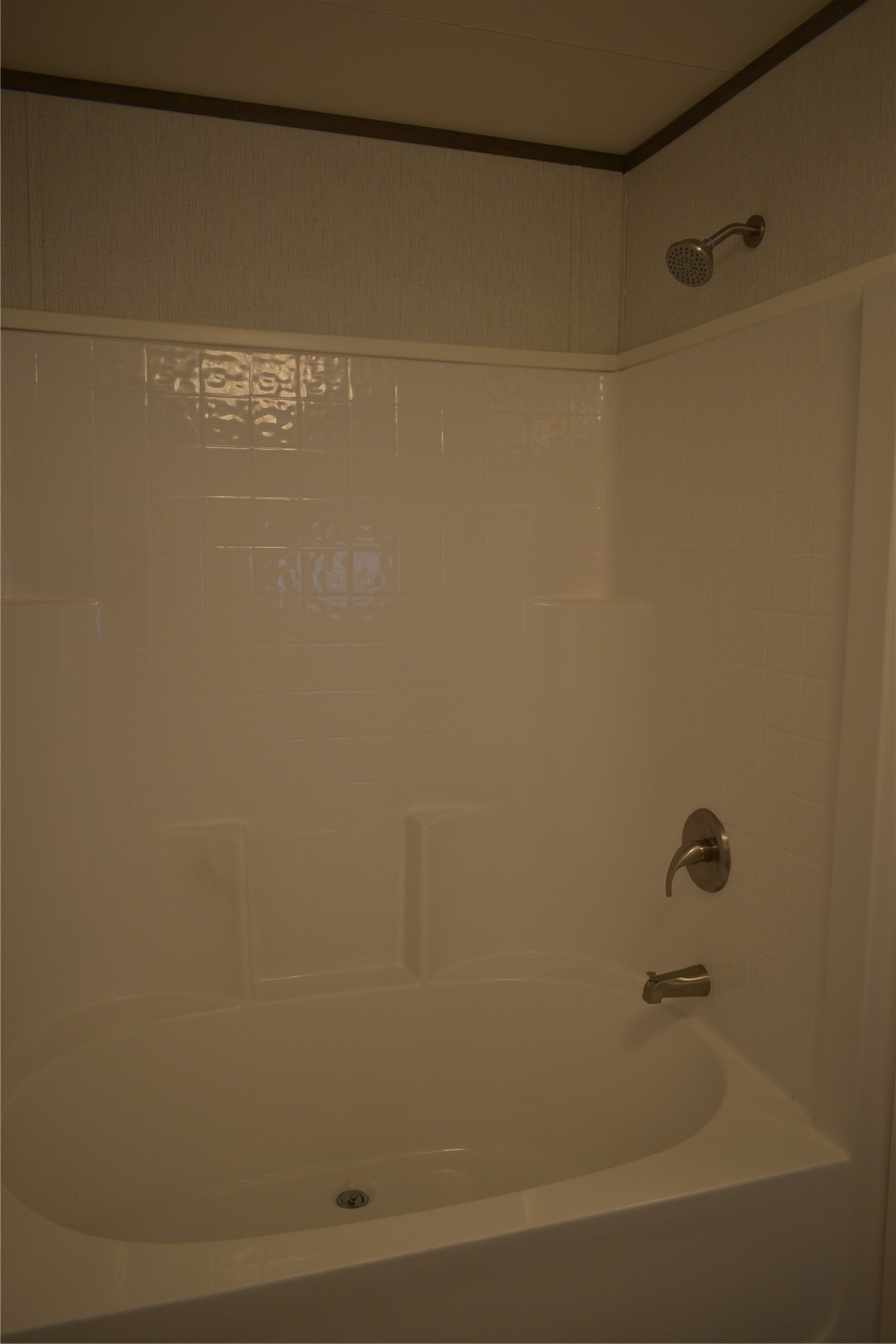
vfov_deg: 67.4
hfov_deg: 47.9
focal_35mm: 27
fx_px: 1008
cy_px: 672
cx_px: 448
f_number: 3.5
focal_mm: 18
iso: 220
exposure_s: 1/60
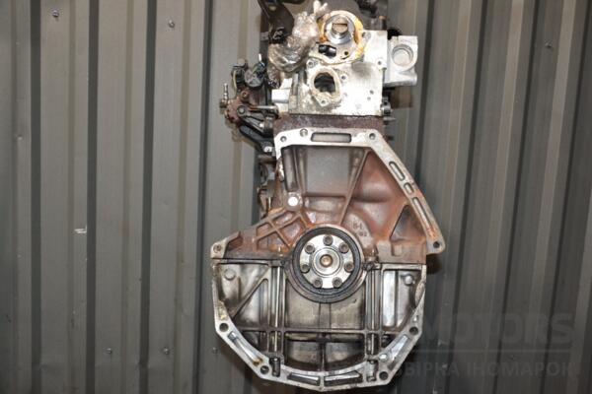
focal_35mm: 38
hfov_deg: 51.3
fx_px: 617
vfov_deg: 35.5
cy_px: 197
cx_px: 296
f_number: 5
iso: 800
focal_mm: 25
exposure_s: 1/60
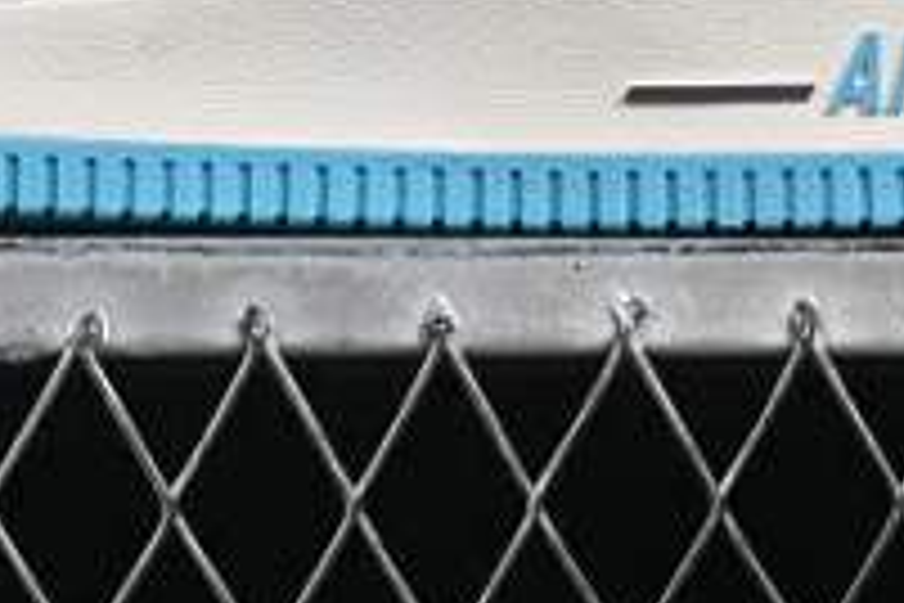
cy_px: -446
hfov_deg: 7.6
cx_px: 153
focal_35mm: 272
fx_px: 6830
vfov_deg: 5.0
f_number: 8
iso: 160
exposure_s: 1/80
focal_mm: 50
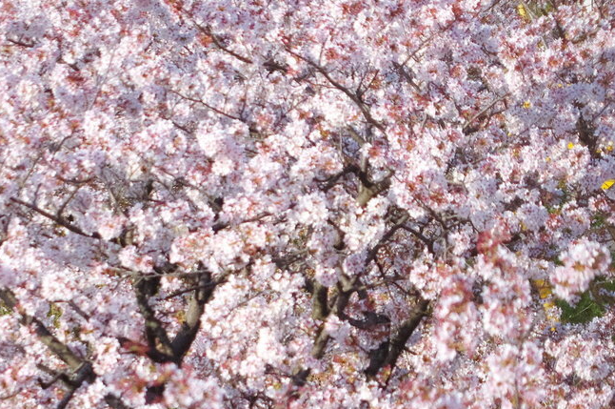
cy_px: 290
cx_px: 737
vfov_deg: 2.3
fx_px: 10135
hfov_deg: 3.5
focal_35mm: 594
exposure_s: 1/1250
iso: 800
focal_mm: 118
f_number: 6.3
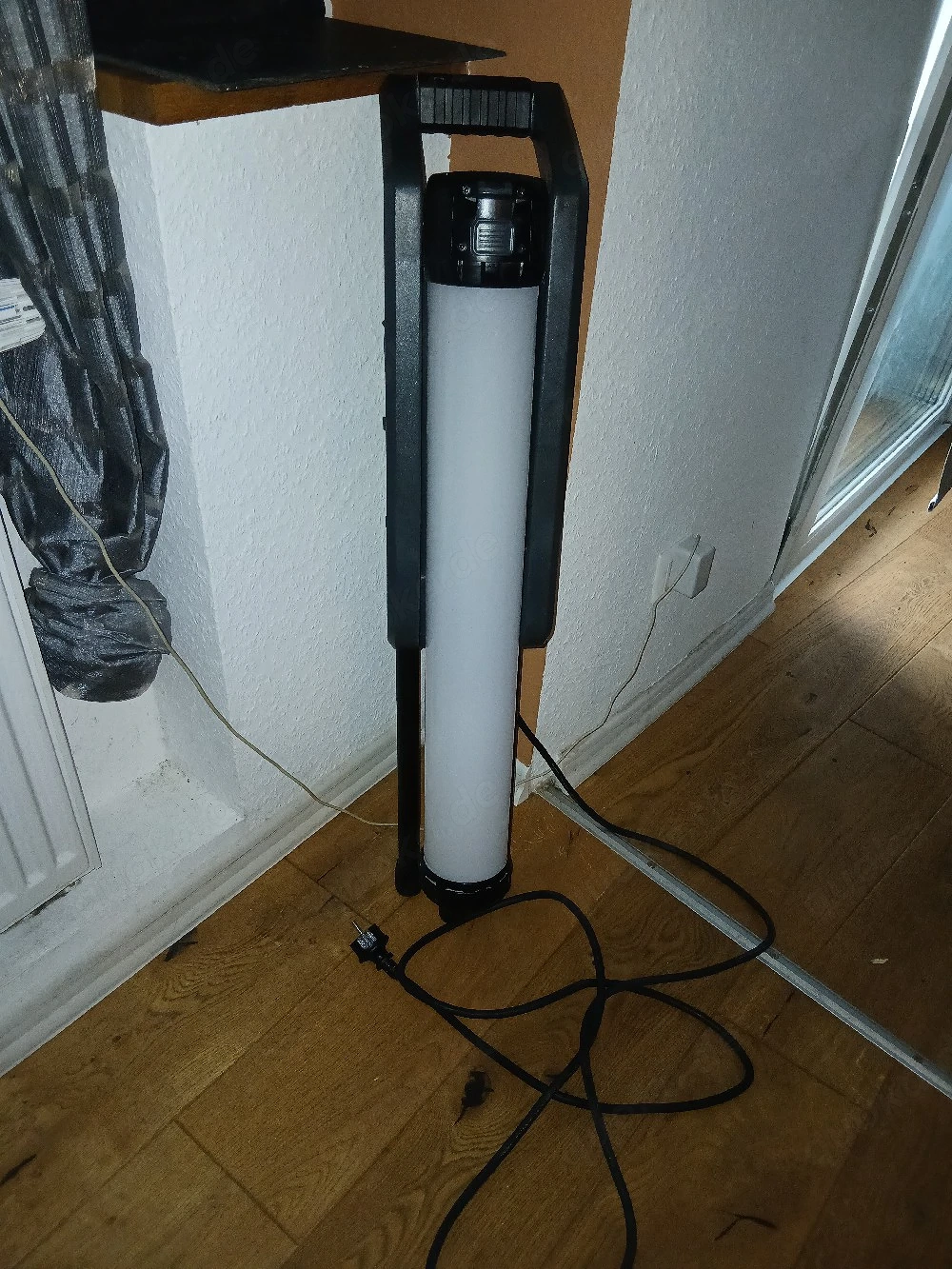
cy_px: 634
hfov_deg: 53.1
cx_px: 476
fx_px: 953
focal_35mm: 26
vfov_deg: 67.3
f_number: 1.8
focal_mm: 3.98
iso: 250
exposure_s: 1/50.3
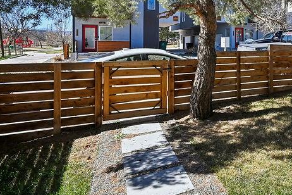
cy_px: 40
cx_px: 281
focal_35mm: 31
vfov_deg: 40.6
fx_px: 251
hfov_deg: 50.7
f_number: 10
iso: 400
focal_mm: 14
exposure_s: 1/320
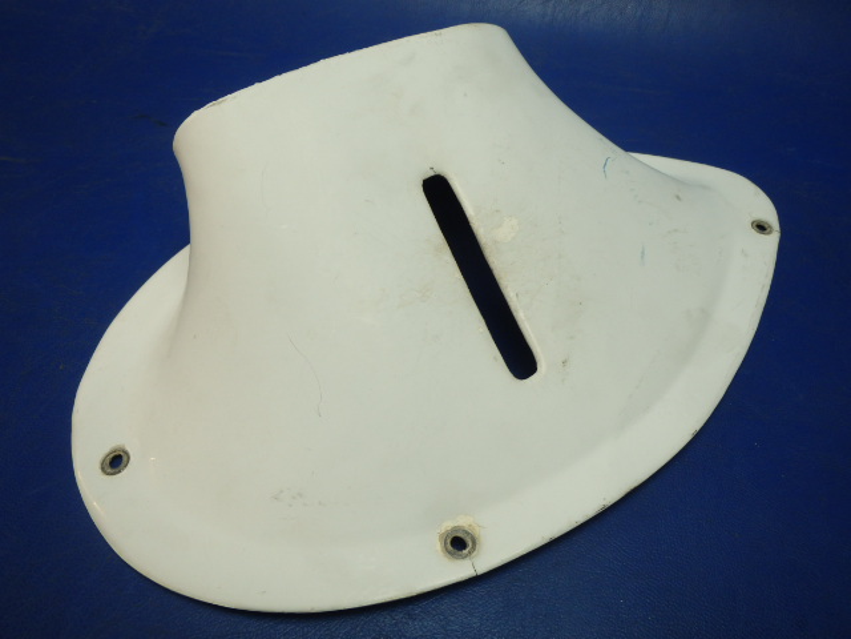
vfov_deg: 49.7
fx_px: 688
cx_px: 426
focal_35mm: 28
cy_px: 320
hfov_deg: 63.4
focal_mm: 5
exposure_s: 1/50
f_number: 3.9
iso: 200
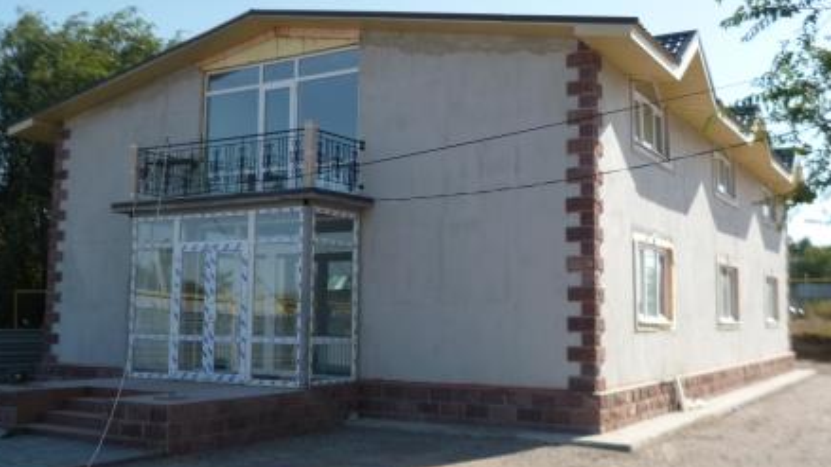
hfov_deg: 50.5
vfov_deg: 29.7
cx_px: 411
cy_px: 208
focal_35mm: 40
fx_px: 881
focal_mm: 6.4
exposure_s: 1/800
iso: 100
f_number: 3.1
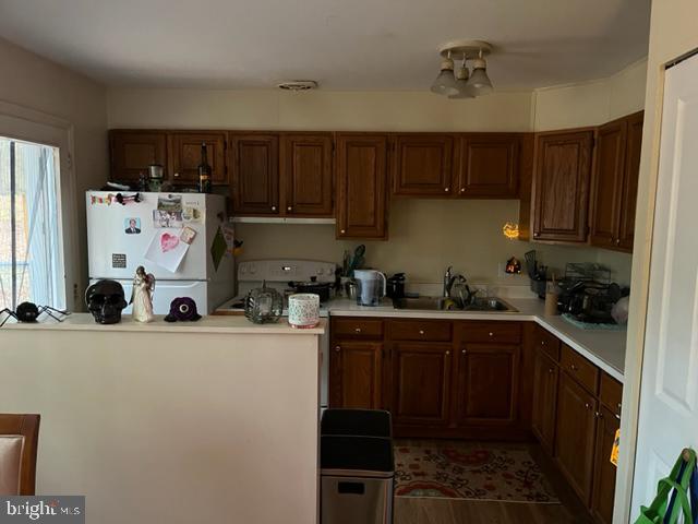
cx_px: 349
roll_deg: -0.3
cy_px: 262
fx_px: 524
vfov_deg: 53.1
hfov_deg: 67.3
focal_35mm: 26
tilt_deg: -6.8
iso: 640
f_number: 1.6
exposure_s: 1/30
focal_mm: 5.1
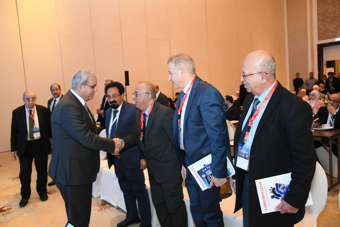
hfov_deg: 61.9
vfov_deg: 43.6
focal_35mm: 30
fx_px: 283
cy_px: 114
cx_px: 170
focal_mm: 20
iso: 2500
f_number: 3.5
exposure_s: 1/100
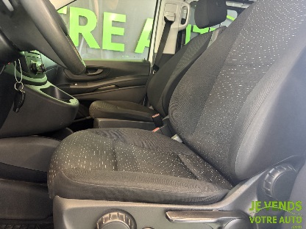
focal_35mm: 26
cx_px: 153
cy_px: 114
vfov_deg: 53.1
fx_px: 230
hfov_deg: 67.3
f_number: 1.6
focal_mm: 5.96
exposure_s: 1/35
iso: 640
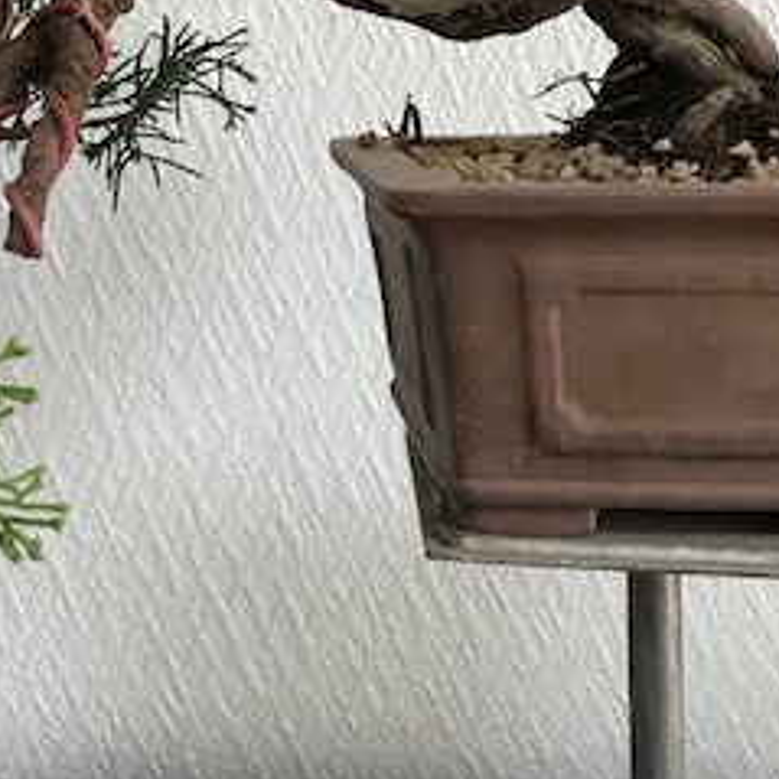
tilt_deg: -4.8
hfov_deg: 20.5
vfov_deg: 20.6
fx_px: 2113
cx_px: 78
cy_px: 117
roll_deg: -1.9
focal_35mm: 83
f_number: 1.8
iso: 32
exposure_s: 1/33
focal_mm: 3.99
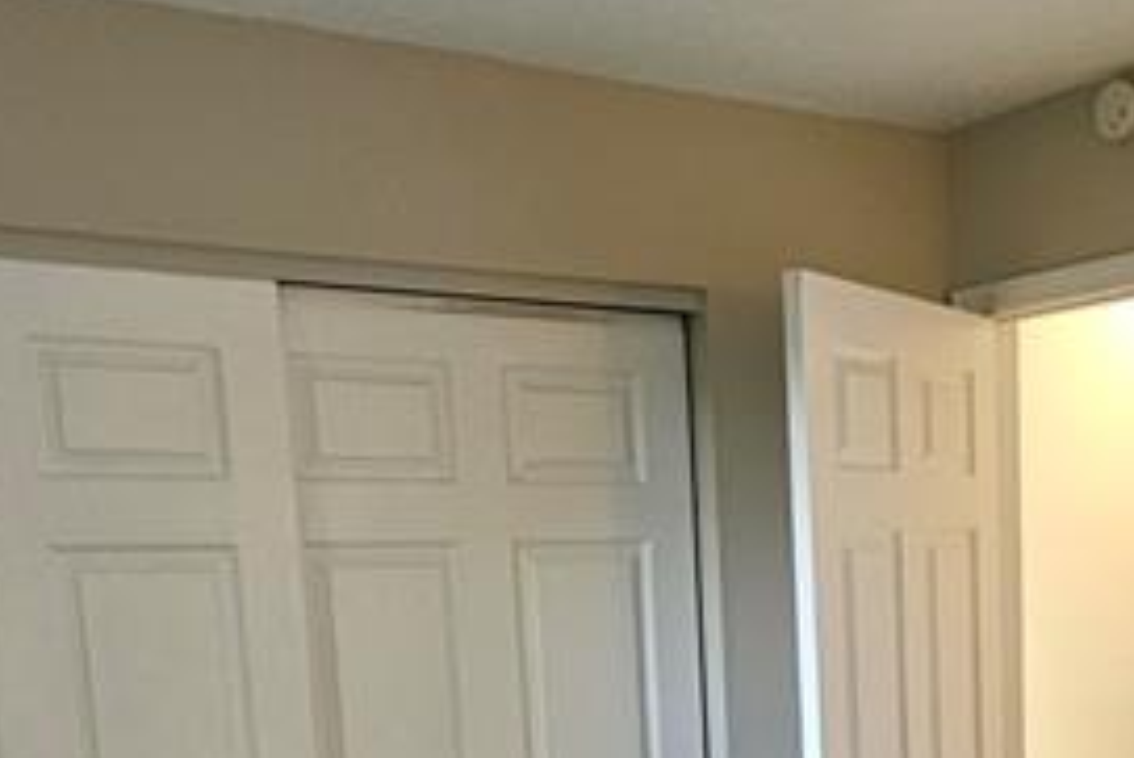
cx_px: 841
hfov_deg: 38.0
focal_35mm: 51
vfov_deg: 24.0
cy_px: 917
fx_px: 1607
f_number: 2.2
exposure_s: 1/60
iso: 200
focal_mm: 2.2
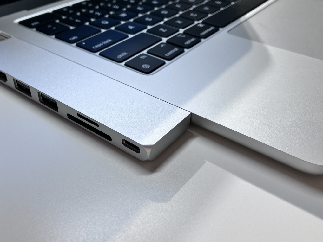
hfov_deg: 55.0
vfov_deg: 42.9
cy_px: 127
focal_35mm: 33
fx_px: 308
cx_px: 134
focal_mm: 3.99
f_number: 1.8
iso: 32
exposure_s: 1/313
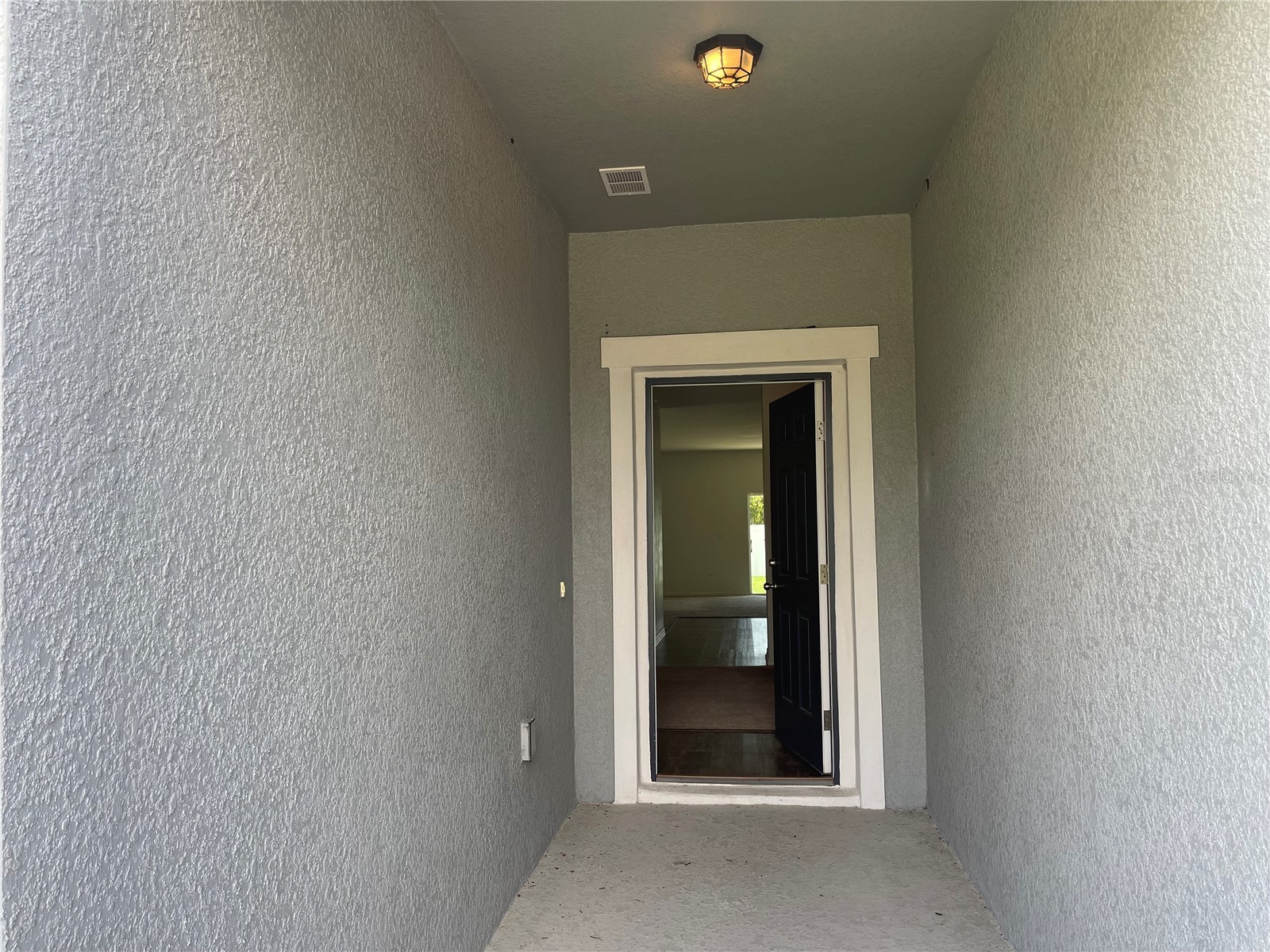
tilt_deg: +2.4
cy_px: 476
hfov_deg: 69.4
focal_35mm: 25
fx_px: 917
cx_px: 635
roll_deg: +1.2
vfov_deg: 54.9
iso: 32
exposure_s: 1/221
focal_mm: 5.1
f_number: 1.6
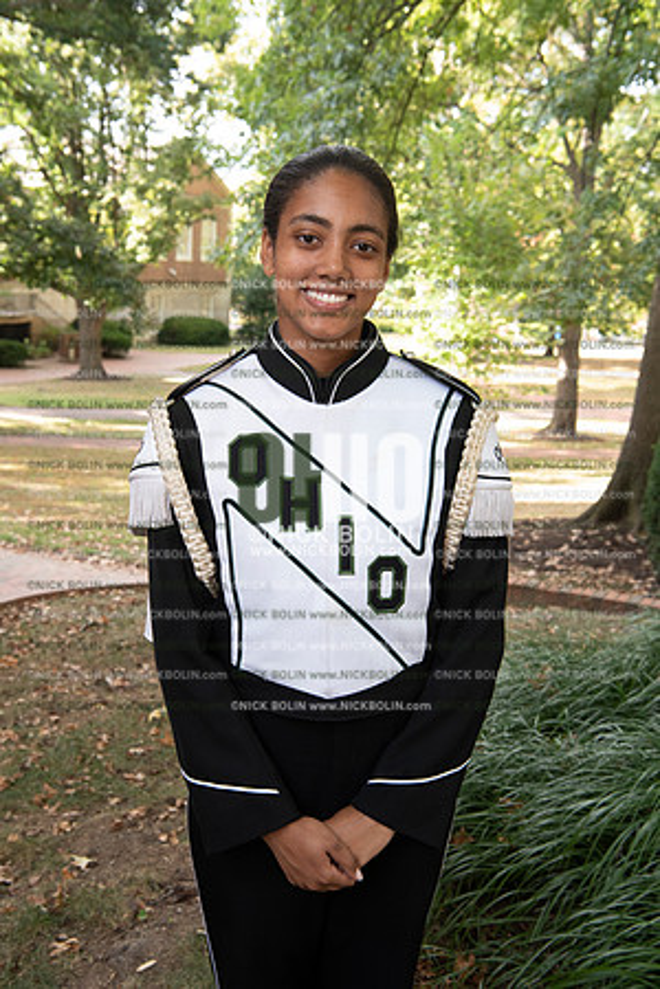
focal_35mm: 46
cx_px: 330
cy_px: 494
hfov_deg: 29.2
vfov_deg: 42.7
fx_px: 1265
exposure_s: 1/100
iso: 800
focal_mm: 46
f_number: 8
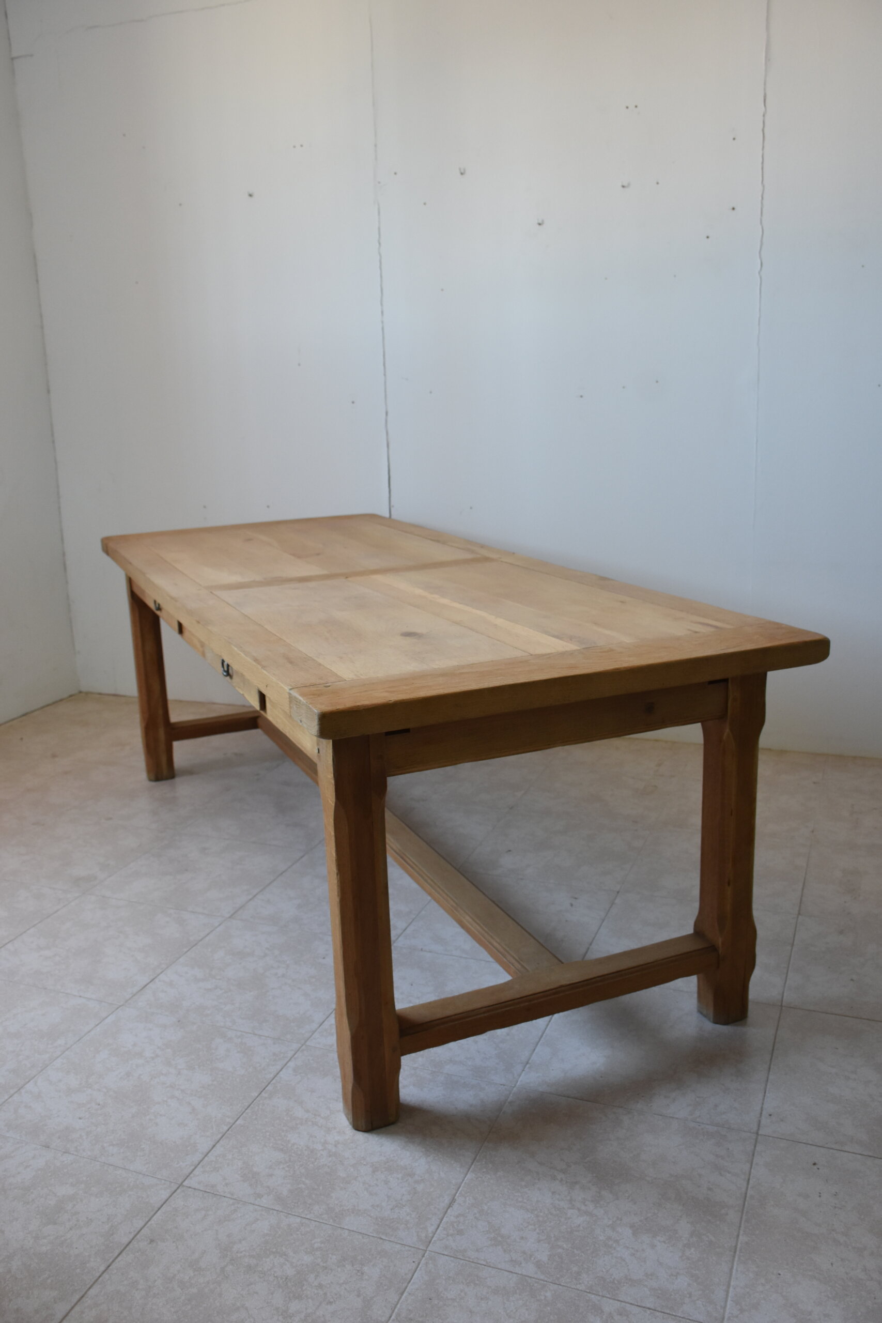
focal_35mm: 30
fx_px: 1102
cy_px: 662
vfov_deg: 61.9
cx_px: 441
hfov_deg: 43.6
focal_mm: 20
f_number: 5
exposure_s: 1/100
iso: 800
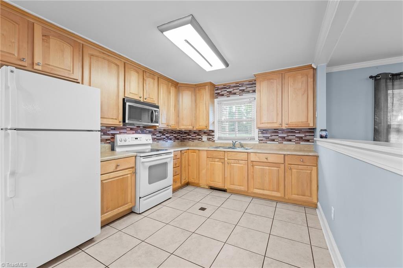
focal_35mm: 14
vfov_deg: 81.1
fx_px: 157
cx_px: 202
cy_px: 134
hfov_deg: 104.3
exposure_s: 1
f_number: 7.1
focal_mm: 14
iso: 200
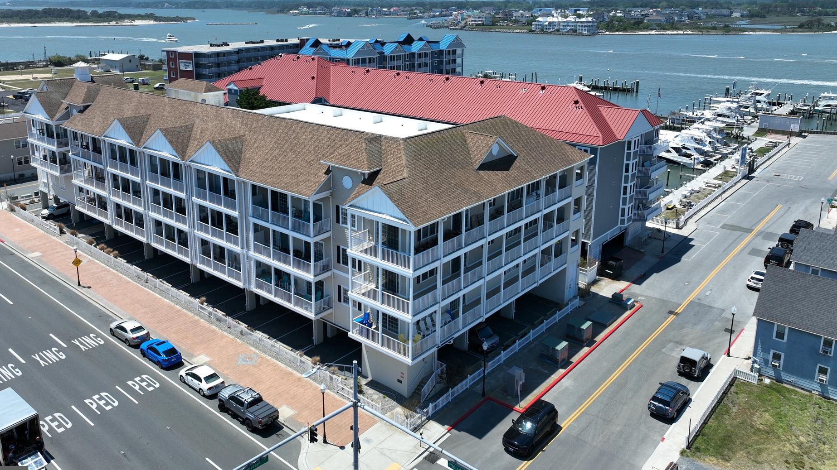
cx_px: 380
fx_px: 644
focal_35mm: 29
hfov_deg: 65.9
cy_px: 156
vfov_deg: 39.7
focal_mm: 12.29
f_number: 2.8
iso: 100
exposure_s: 1/2000
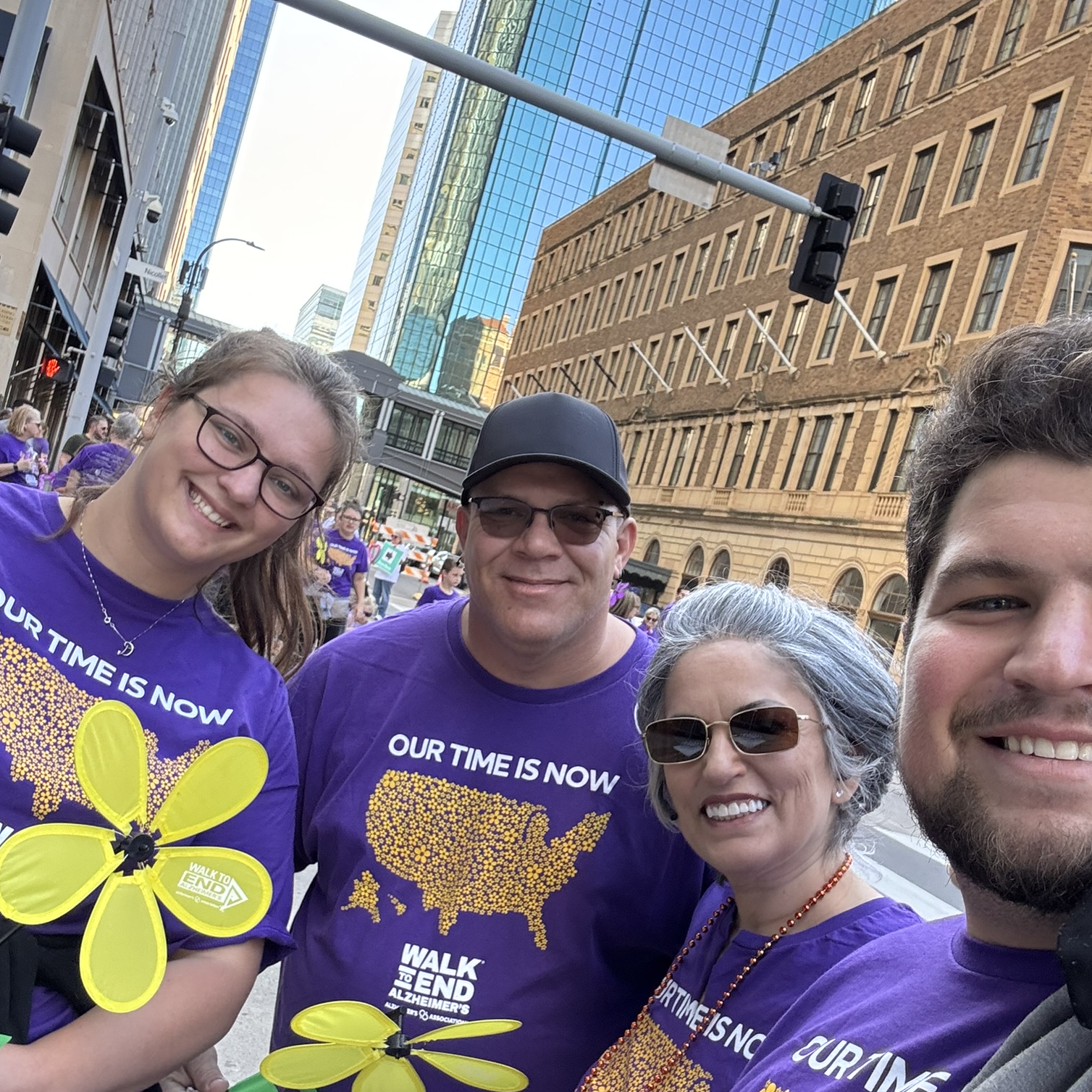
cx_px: 555
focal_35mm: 36
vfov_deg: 45.9
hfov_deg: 46.0
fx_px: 1285
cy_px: 621
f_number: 1.9
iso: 64
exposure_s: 1/121
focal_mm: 2.69
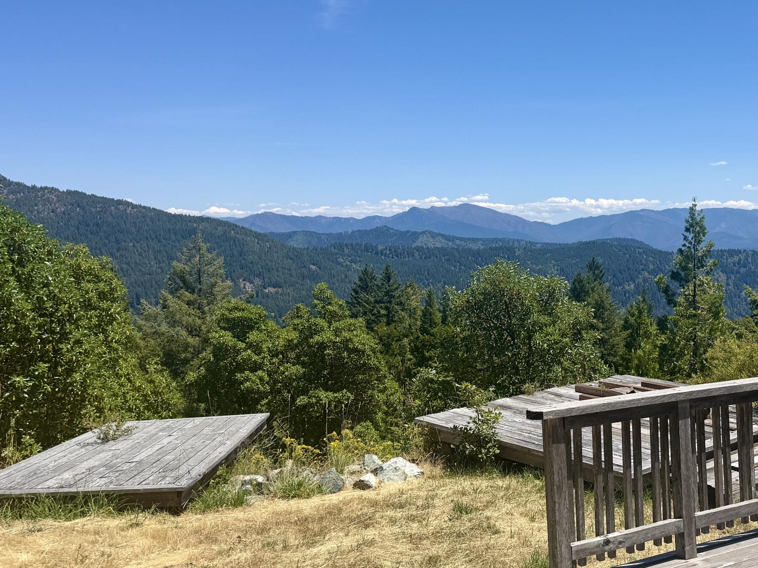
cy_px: 254
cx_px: 561
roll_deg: +0.7
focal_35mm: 40
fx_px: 876
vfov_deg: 35.9
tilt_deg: -0.7
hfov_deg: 45.3
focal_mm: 6.76
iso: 80
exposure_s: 1/5319
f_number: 1.78
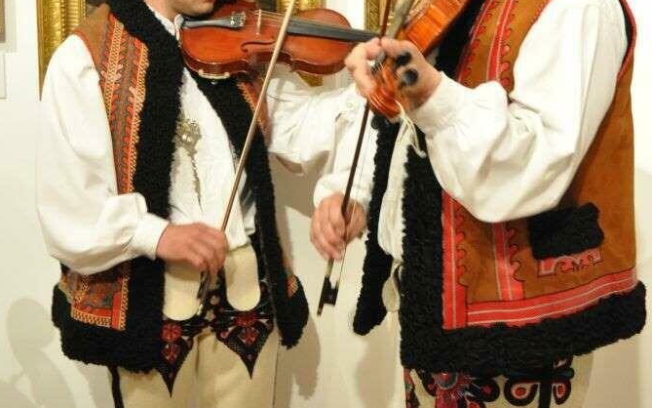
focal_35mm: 68
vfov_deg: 19.1
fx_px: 1204
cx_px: 327
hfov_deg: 30.3
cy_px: 102
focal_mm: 29
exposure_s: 1/40
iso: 2500
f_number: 4.5
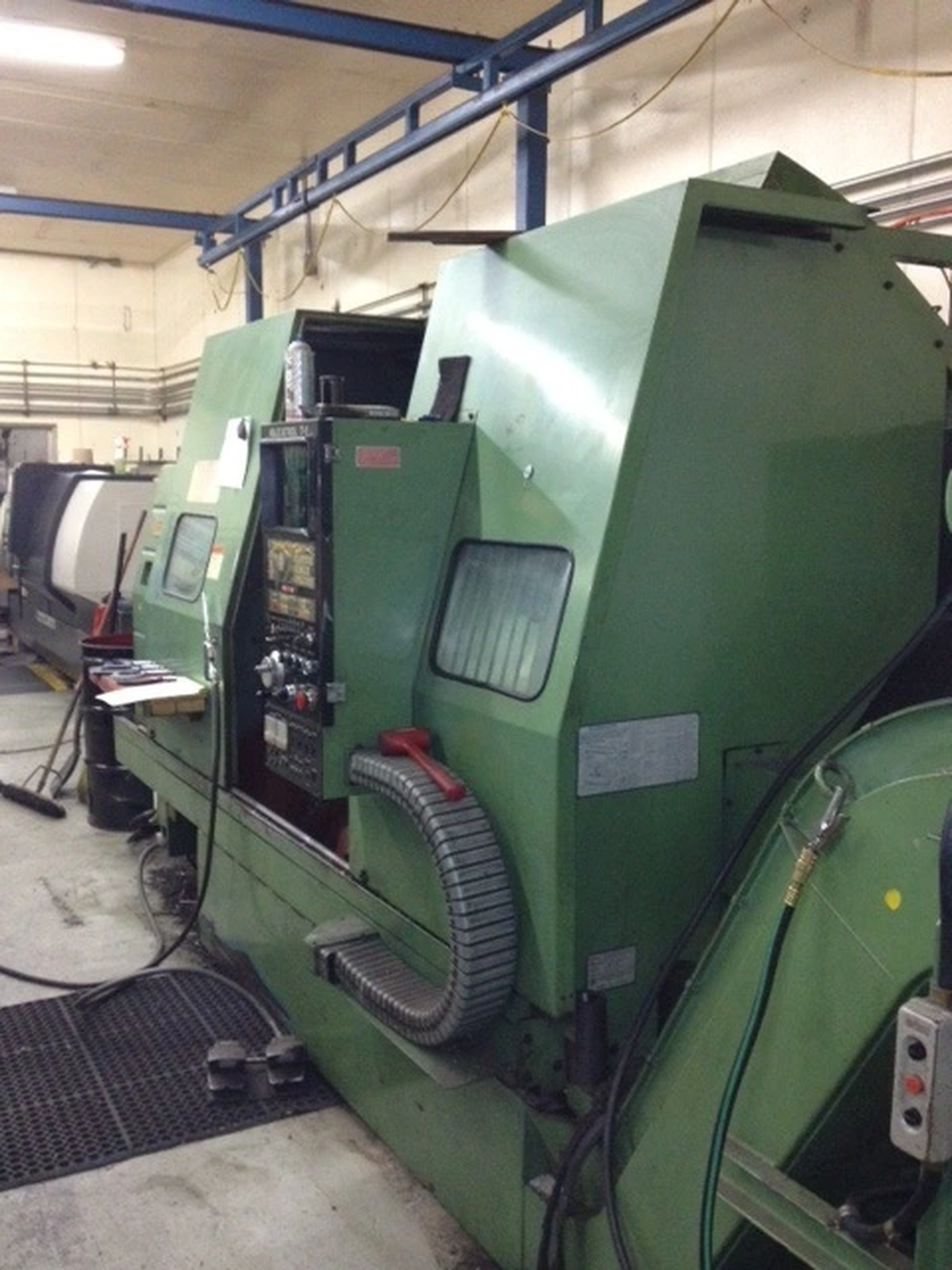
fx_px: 1283
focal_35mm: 35
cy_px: 635
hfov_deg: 40.7
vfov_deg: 52.6
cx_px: 476
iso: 400
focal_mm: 4.28
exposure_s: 1/20
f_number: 2.4
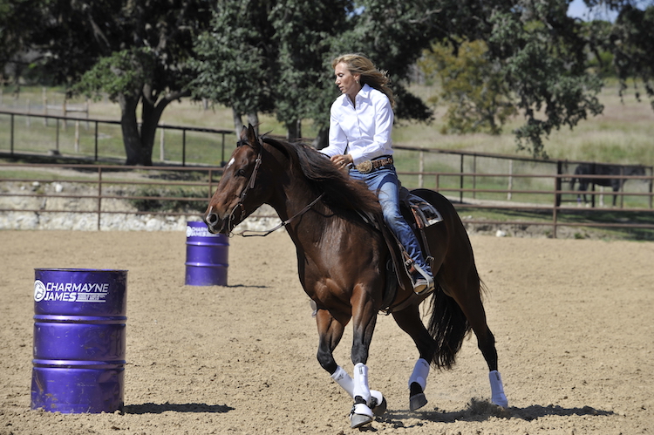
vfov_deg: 8.8
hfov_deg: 13.3
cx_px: 327
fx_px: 2814
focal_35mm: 155
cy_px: 218
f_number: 5.6
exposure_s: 1/1250
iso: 320
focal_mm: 155
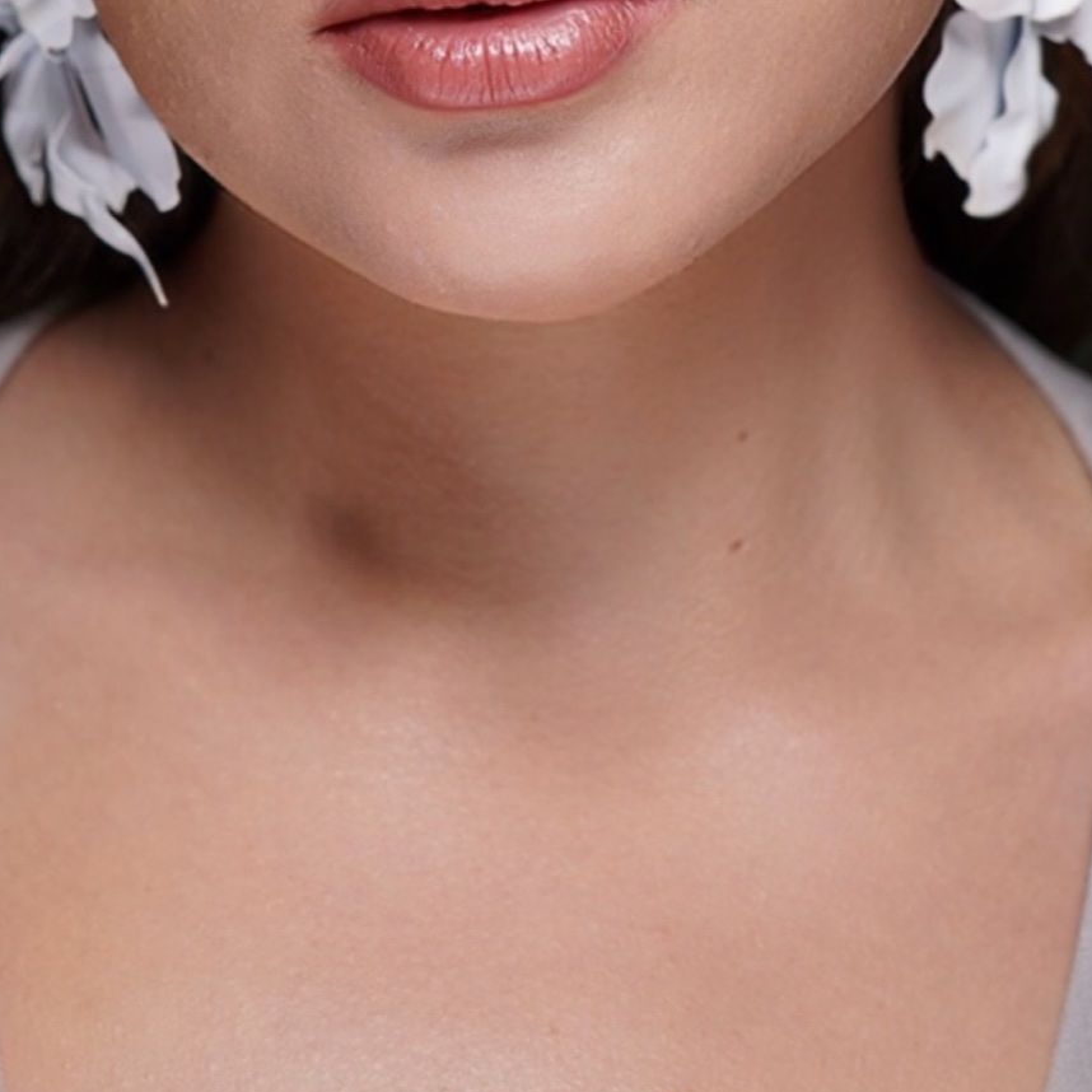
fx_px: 6067
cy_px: -270
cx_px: 485
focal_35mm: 170
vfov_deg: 10.1
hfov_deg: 10.3
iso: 100
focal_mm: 52
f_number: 5
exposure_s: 1/25
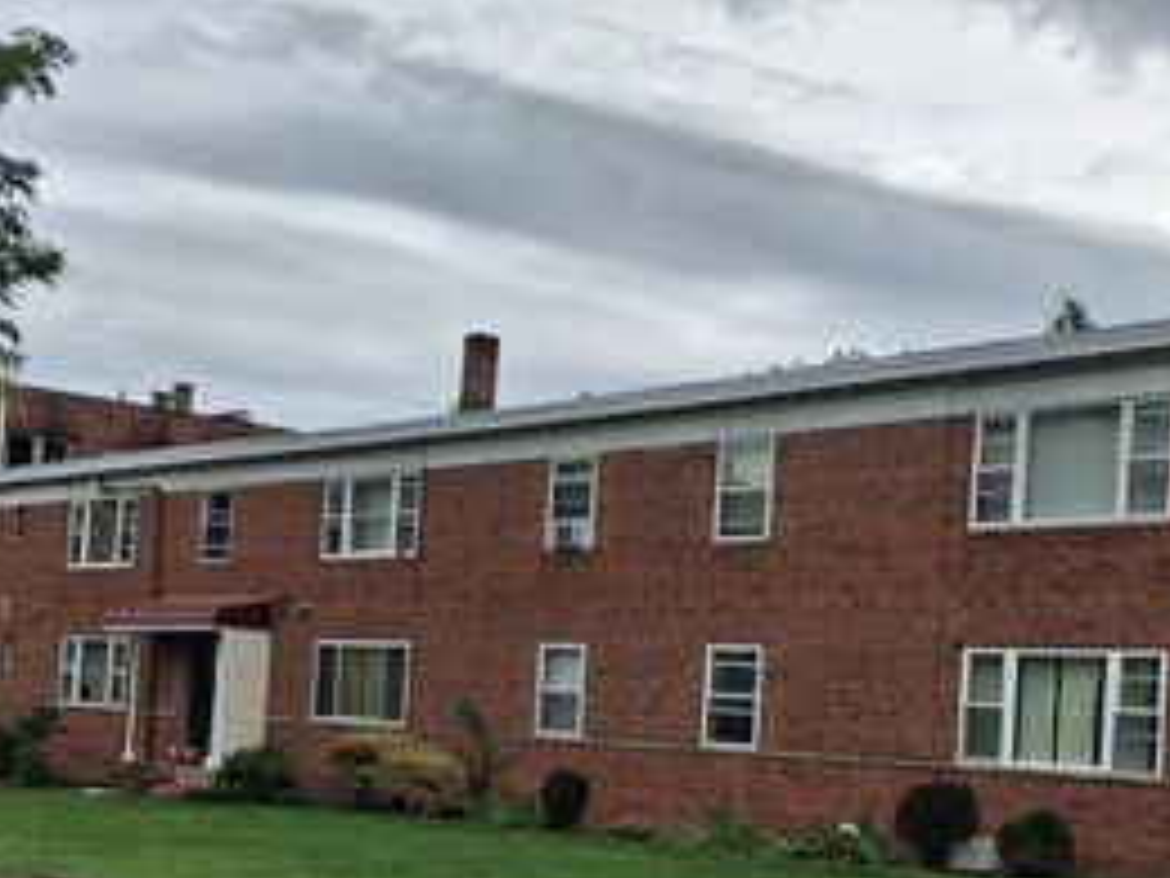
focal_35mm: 52
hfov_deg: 36.8
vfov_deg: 27.6
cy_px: 660
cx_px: 616
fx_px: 1758
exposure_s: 1/608
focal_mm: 4
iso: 25
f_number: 1.8
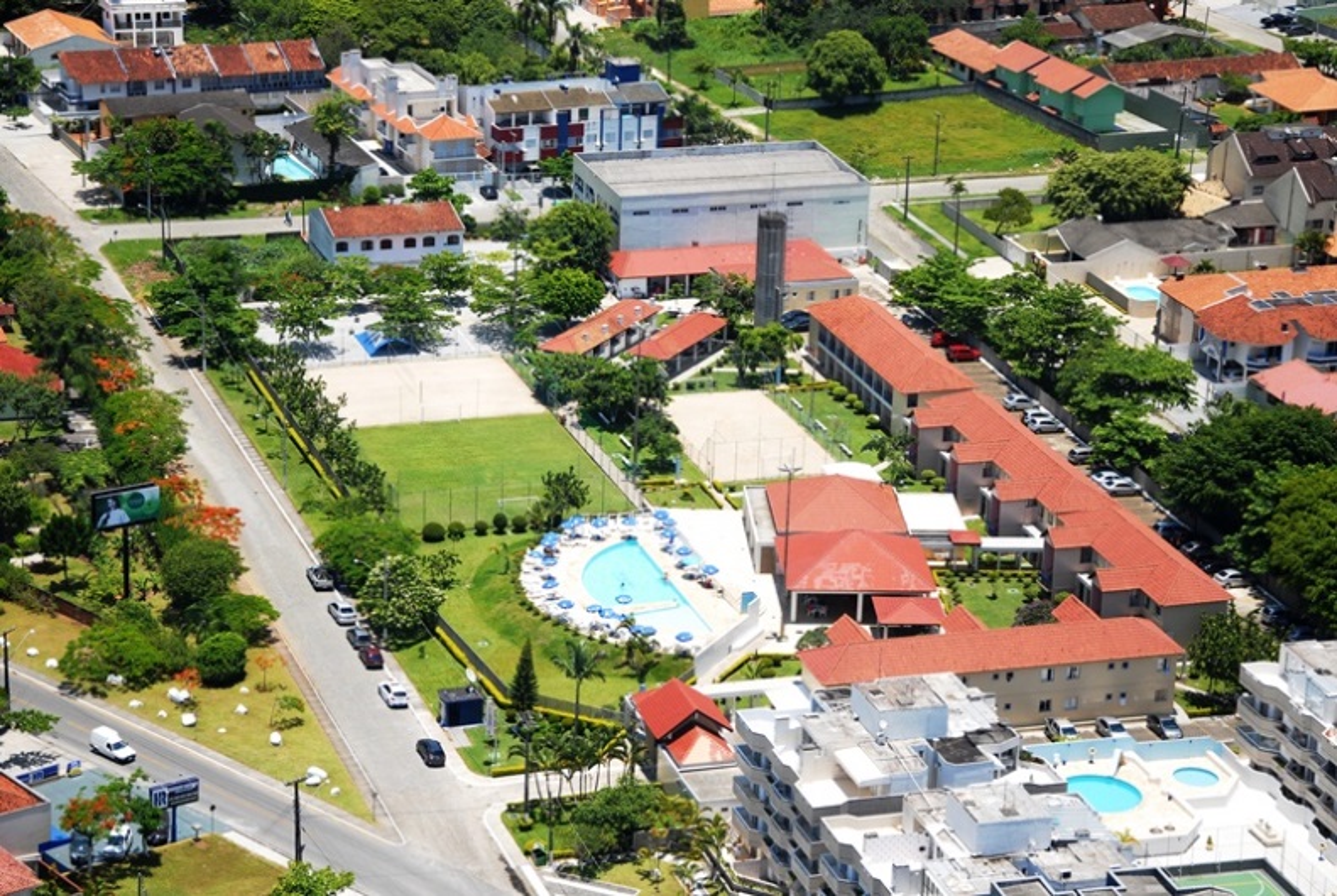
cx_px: 668
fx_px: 3459
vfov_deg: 14.8
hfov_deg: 21.9
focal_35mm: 93
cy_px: 448
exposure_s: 1/500
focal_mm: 62
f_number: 5.3
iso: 160
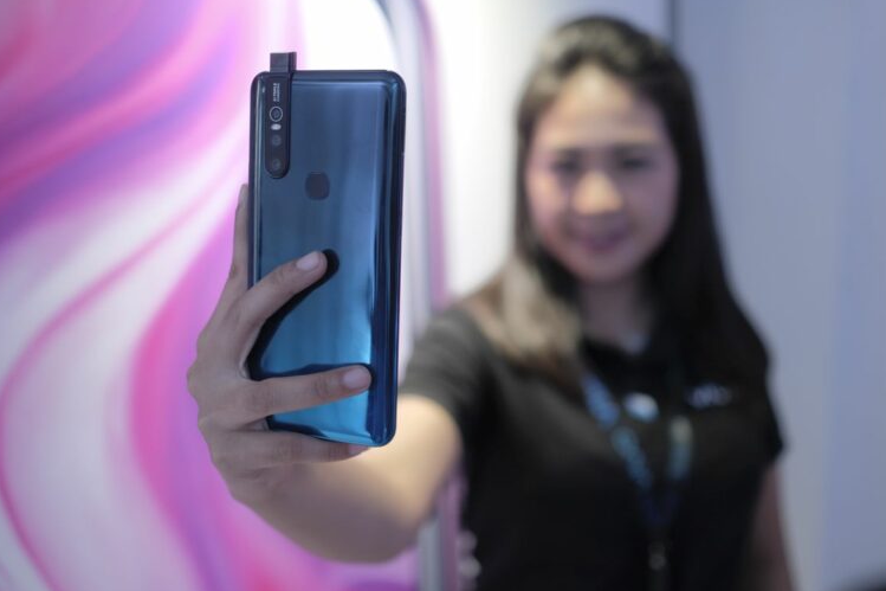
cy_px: 292
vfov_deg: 36.9
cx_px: 445
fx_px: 886
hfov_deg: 53.1
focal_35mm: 36
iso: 400
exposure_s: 1/140
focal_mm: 23
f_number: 1.4
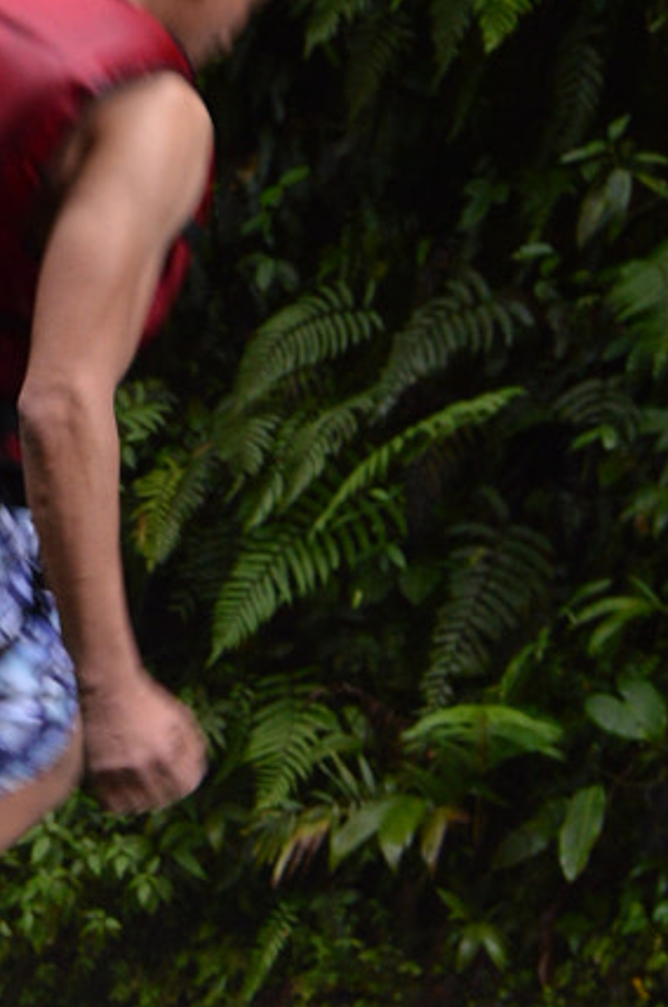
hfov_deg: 12.6
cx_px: -412
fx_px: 2820
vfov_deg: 20.1
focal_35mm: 101
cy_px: 711
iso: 400
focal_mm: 18
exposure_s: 1/80
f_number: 4.5
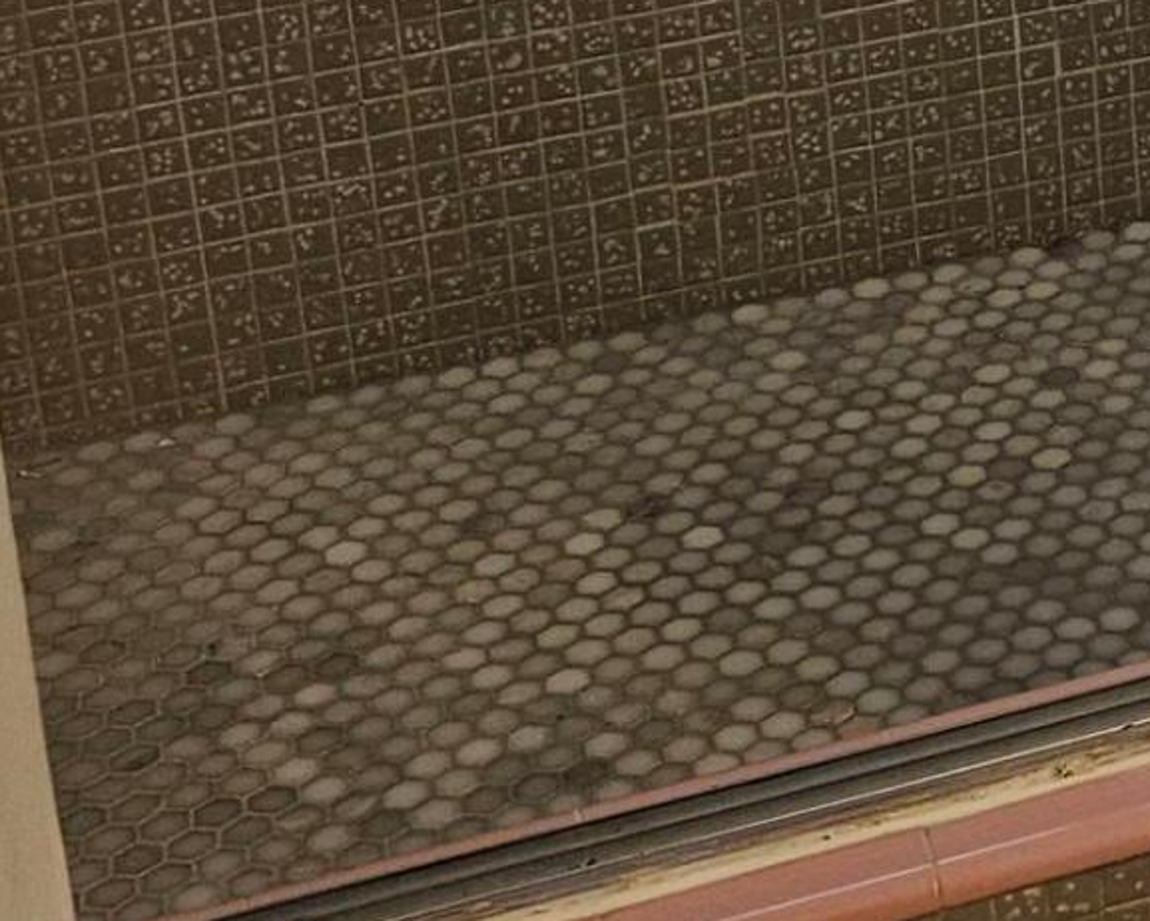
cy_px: -570
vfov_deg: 12.9
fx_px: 3813
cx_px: 2071
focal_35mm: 112
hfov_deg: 14.9
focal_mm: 5.4
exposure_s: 1/120
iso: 80
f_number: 1.8
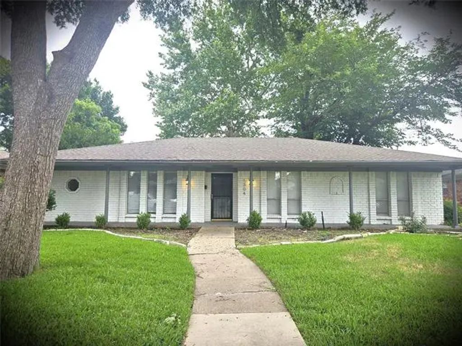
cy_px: 173
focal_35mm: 23
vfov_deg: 58.9
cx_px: 231
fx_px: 307
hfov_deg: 73.9
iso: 25
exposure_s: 1/519
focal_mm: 5.4
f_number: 1.8
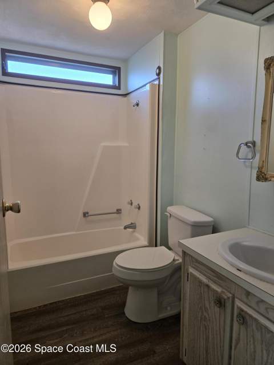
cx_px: 137
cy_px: 182
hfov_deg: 58.9
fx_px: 243
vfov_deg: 73.9
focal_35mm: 23
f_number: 1.8
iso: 100
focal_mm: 5.4
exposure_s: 1/120
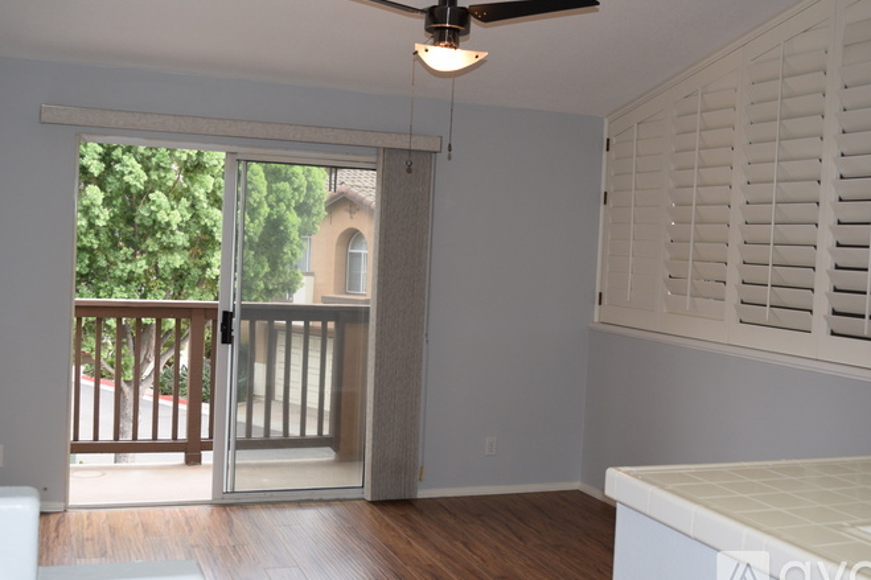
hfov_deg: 47.4
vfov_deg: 32.6
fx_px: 992
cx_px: 435
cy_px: 273
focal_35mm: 41
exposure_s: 1/125
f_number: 5.6
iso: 360
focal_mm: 24
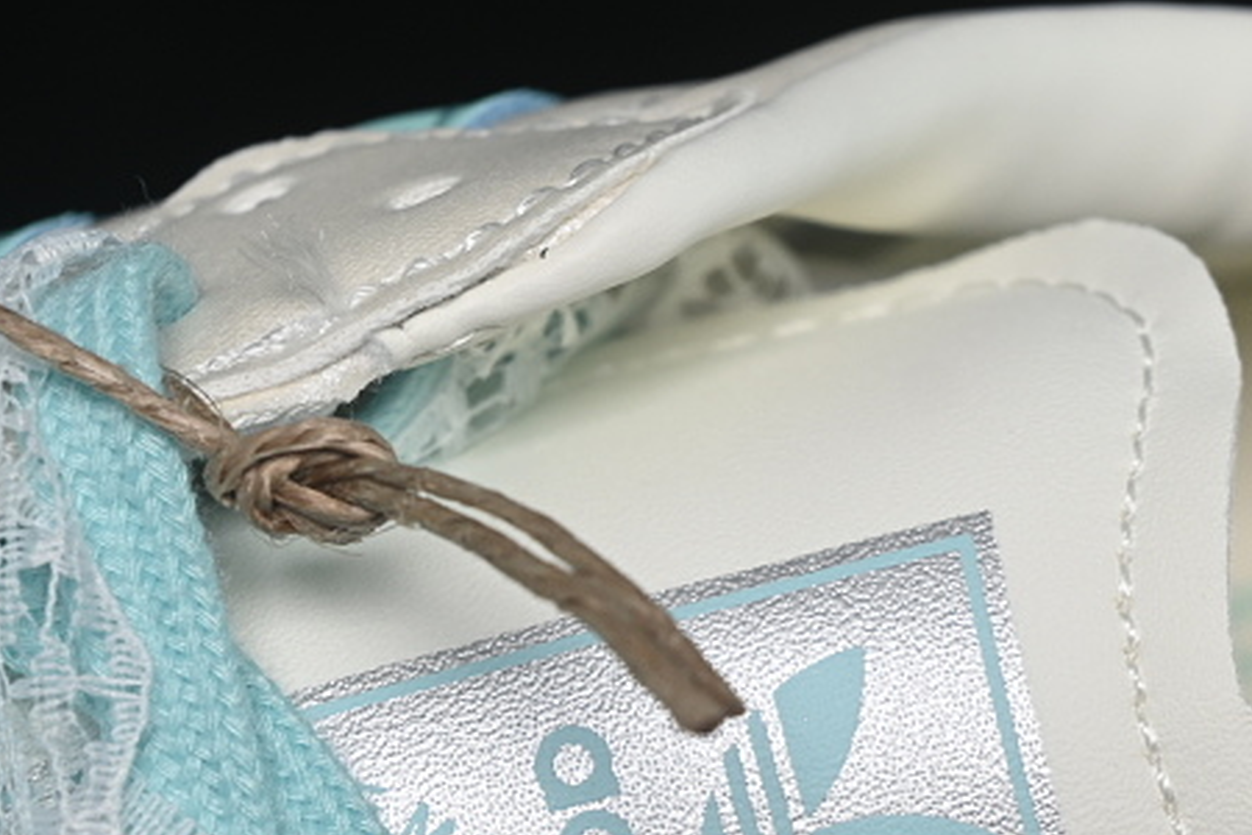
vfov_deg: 7.6
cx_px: 751
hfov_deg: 11.4
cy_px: 810
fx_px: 6260
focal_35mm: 180
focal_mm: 50
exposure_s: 1/60
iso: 160
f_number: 6.3
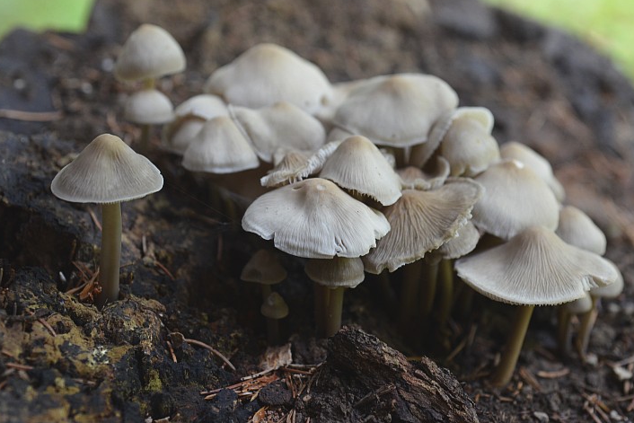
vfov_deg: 20.0
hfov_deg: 29.6
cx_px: 348
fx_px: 1198
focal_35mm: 68
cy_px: 203
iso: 1600
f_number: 5.6
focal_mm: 60
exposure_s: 1/45
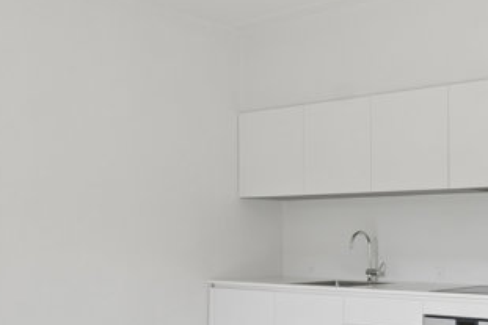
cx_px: 541
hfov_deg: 32.3
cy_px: 246
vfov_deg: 24.7
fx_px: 732
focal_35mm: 54
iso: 200
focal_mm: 14
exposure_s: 1/50
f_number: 8
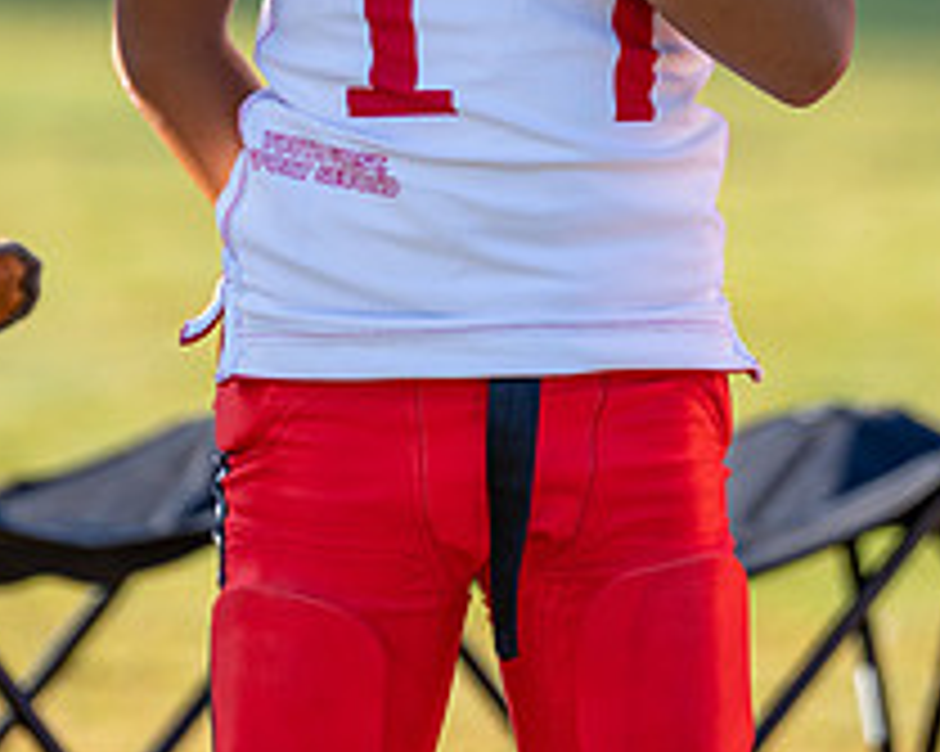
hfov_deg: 2.8
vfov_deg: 2.2
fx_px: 19131
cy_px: -335
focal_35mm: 688
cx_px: 503
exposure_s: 1/640
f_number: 2.8
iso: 100
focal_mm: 200
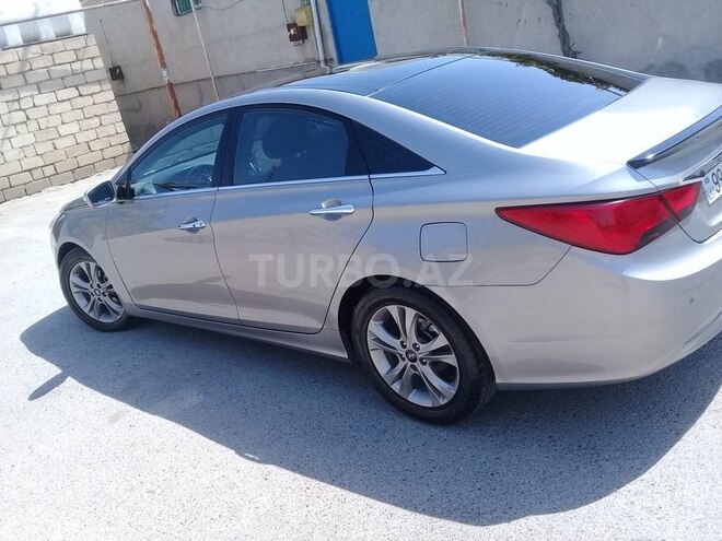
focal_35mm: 31
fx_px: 647
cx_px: 361
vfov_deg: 45.4
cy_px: 270
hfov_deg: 58.4
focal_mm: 3.3
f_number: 2.2
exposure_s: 1/602
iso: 50
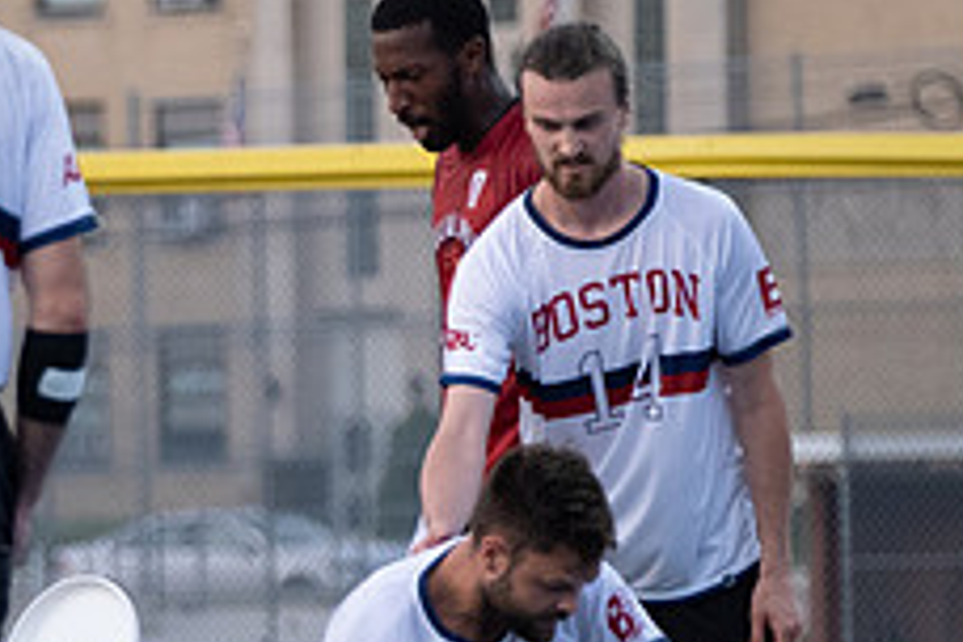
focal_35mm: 589
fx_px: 15755
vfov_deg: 2.3
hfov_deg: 3.5
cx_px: -414
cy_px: 458
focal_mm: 119.2
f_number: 2.8
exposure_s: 1/1000
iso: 1000
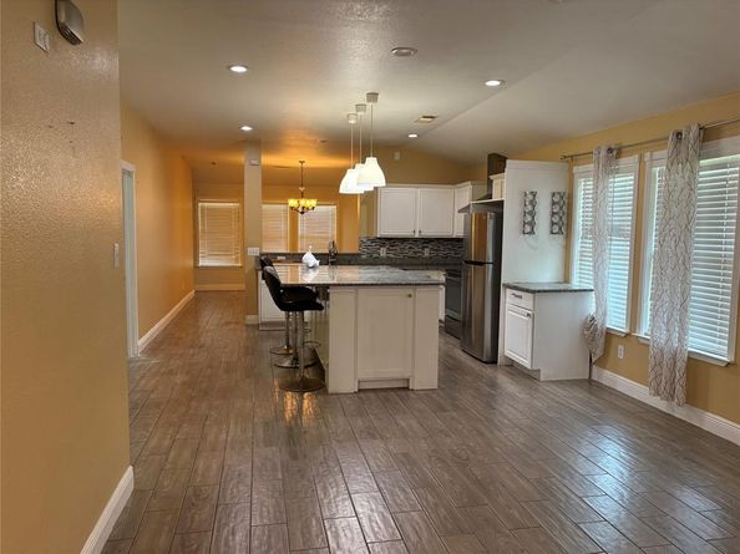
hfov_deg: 67.3
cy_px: 277
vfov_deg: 53.0
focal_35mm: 26
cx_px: 370
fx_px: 556
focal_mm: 5.96
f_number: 1.6
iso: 125
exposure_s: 1/60
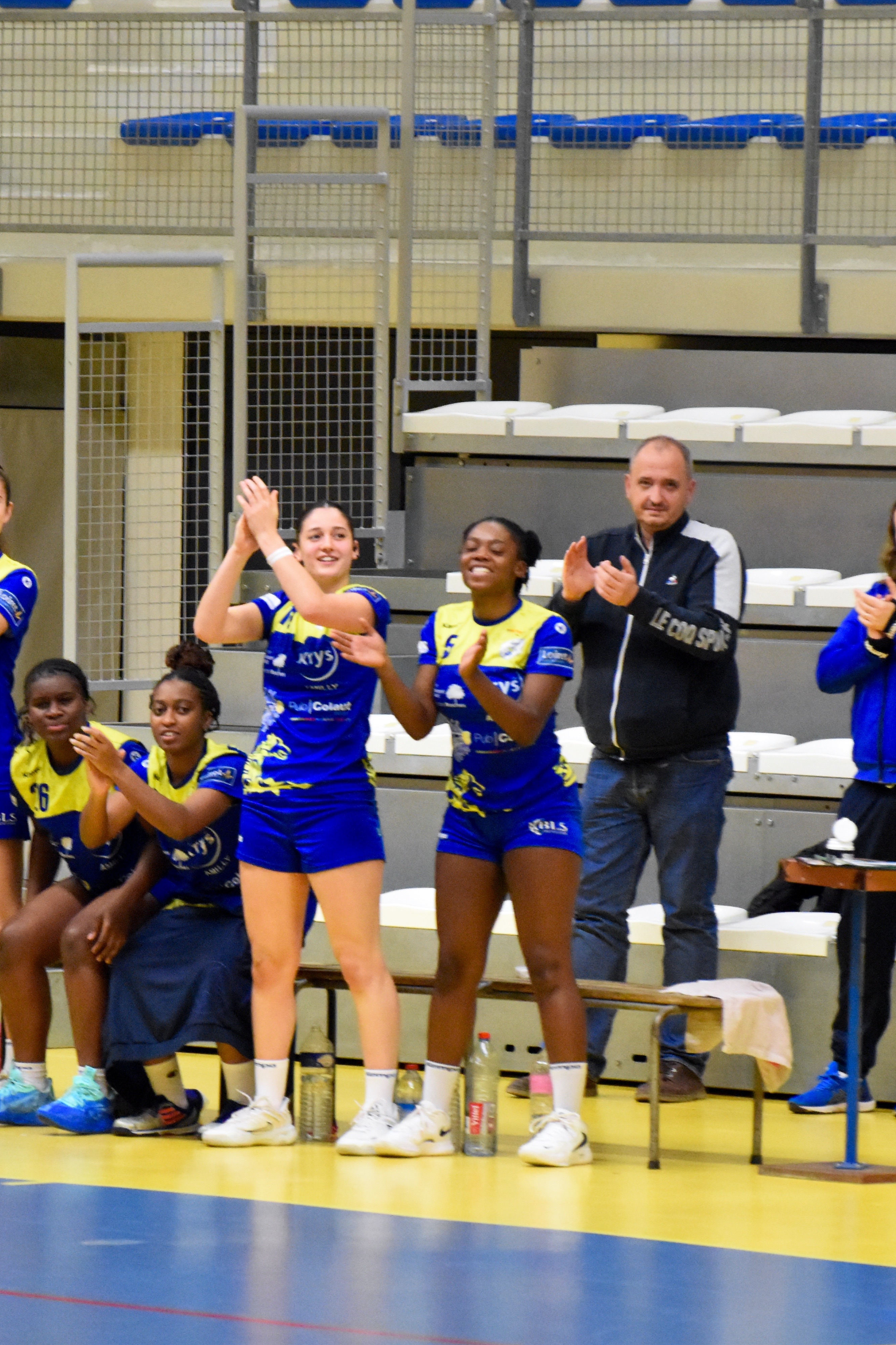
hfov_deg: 3.9
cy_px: 671
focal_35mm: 350
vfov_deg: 5.9
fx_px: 13058
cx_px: 145
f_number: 4.8
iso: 5000
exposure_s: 1/200
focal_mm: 155
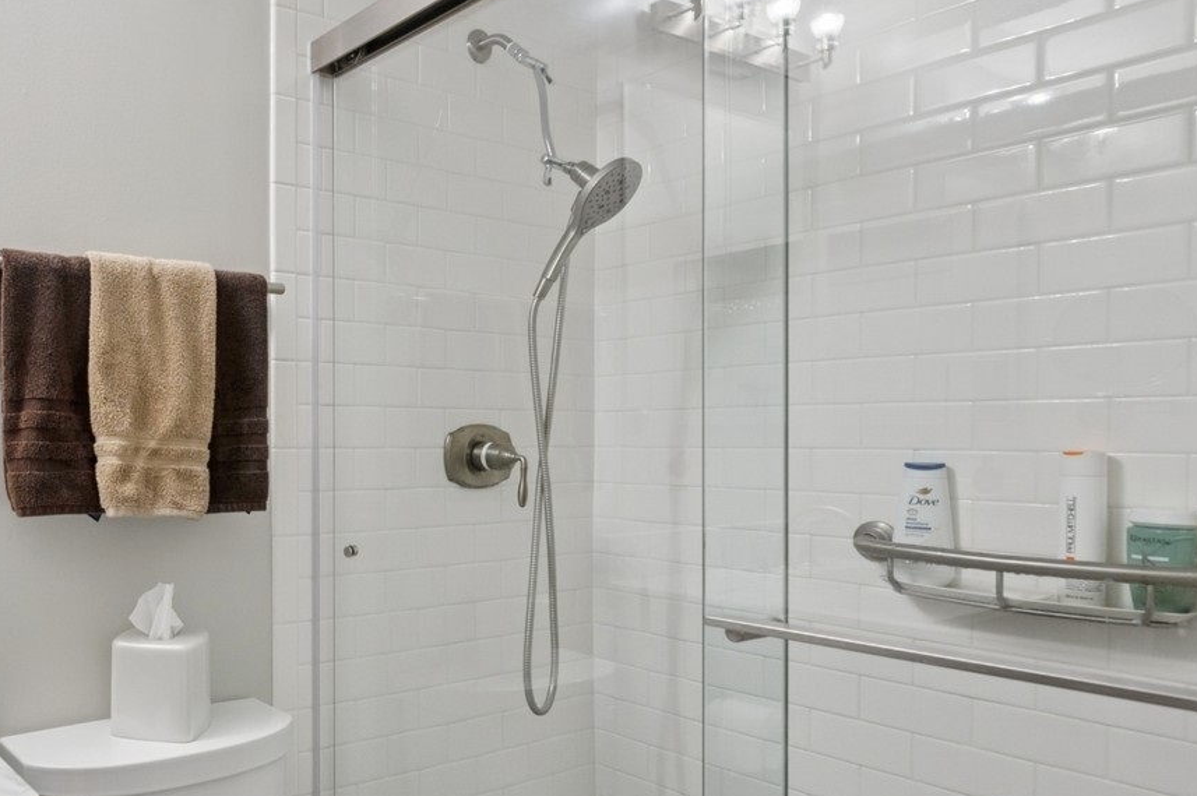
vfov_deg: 46.3
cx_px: 165
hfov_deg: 58.0
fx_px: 930
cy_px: 443
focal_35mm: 28
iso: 200
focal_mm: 15
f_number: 9.5
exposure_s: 1/20
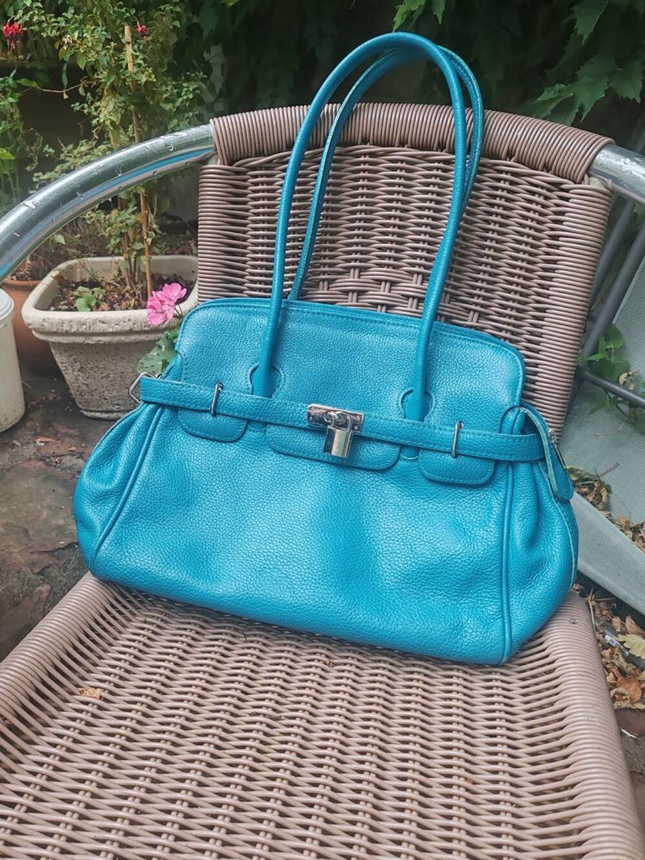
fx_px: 671
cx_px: 322
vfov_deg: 65.3
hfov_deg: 51.4
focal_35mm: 27
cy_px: 430
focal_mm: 6.12
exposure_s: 1/100
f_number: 1.9
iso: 200
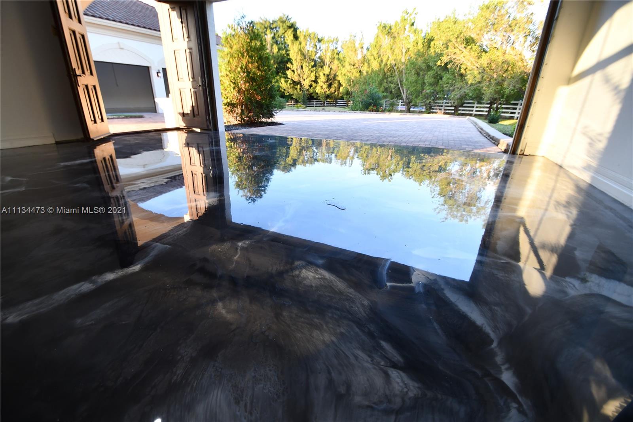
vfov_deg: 77.3
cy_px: 211
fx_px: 264
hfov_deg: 100.4
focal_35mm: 15
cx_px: 316
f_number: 3.5
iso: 450
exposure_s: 1/250
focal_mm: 10
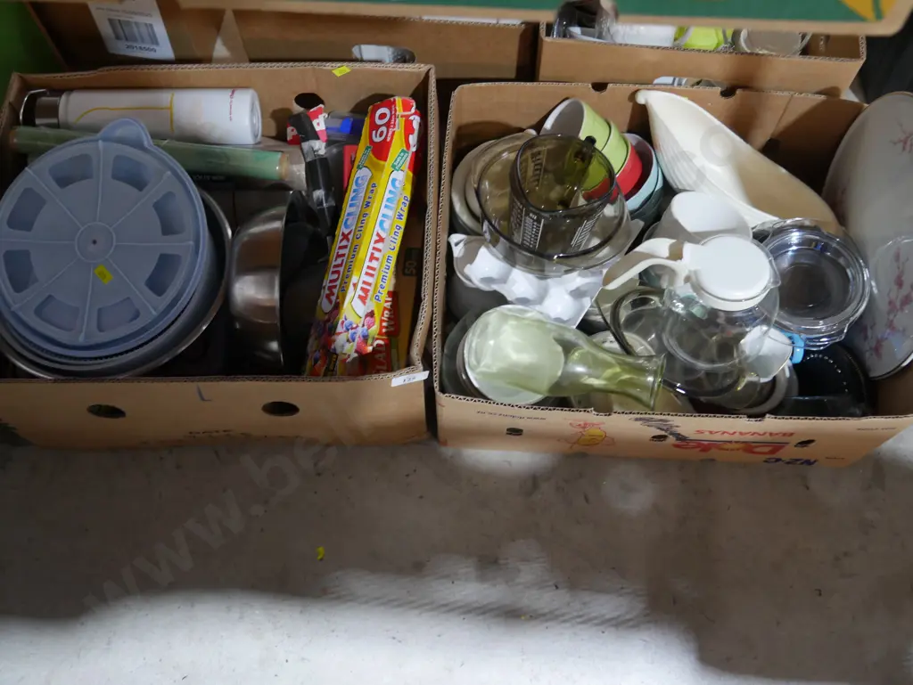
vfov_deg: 44.2
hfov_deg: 56.8
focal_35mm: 32
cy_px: 342
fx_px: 844
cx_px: 456
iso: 1250
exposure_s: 1/60
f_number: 3.6
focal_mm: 16
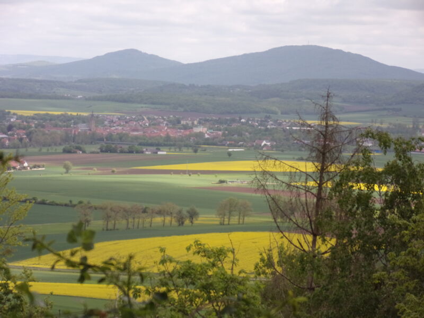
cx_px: 212
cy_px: 159
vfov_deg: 9.5
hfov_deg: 12.7
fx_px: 1911
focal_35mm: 156
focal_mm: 28
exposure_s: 1/220
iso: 80
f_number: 5.6
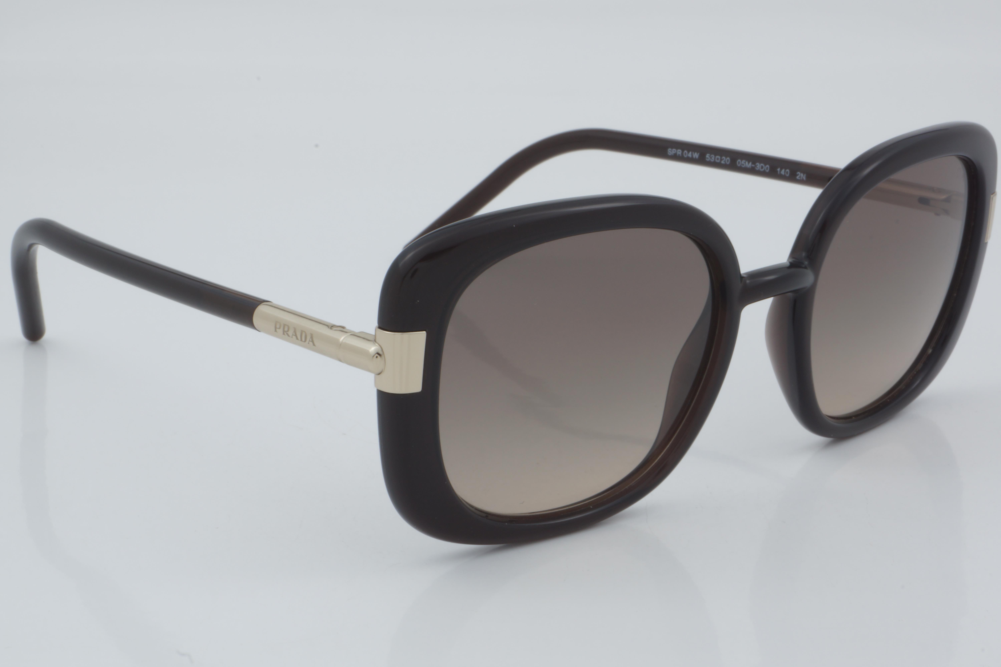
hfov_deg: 27.0
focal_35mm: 75
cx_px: 500
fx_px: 2085
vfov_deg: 18.2
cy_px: 334
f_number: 32
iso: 100
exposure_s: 1/3
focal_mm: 50
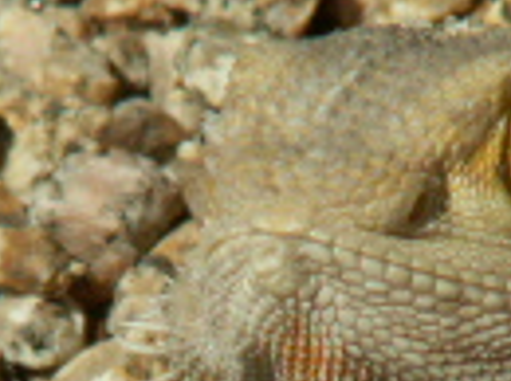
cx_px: 413
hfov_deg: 1.3
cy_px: 487
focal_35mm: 1564
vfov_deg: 0.9
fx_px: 23045
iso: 50
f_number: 8
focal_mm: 52.58
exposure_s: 1/320
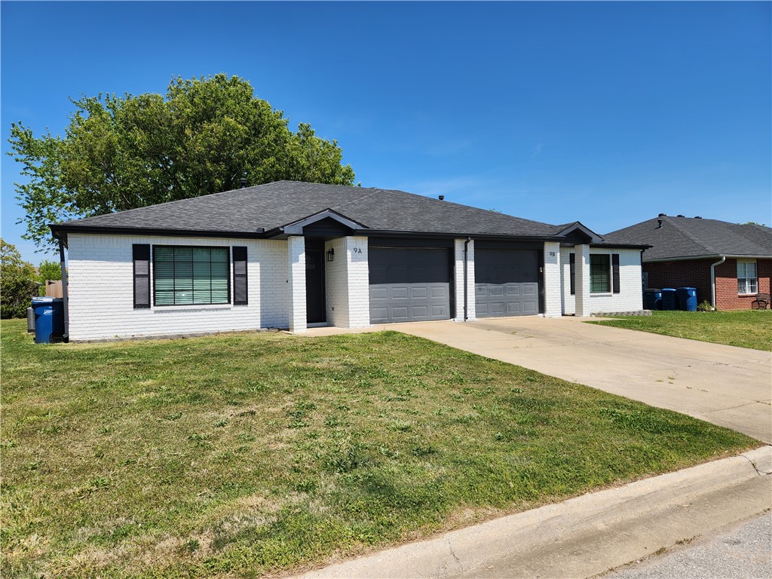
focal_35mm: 23
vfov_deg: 58.9
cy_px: 290
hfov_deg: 73.9
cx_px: 386
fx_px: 513
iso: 20
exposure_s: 1/1869
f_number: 1.8
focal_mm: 5.4
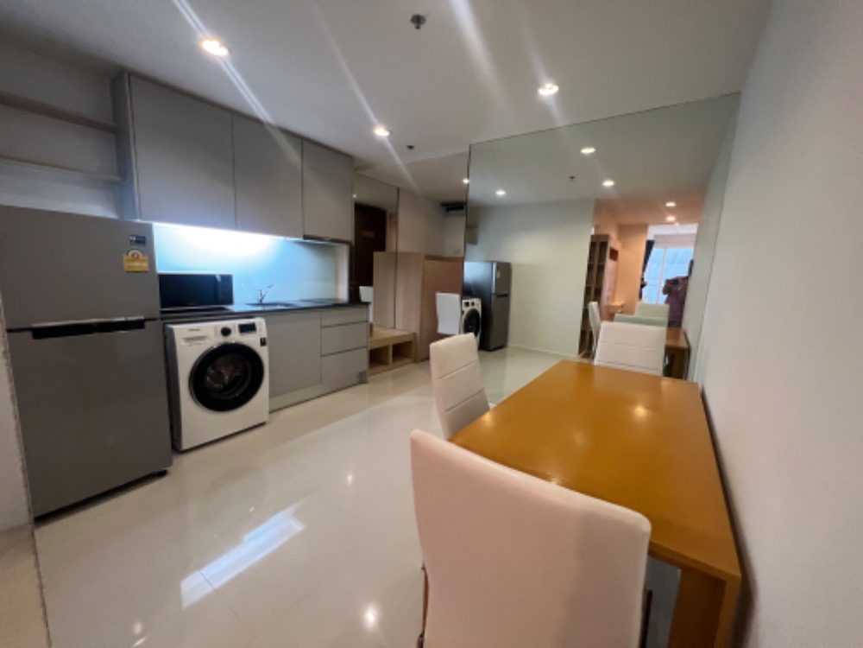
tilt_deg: -7.9
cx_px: 432
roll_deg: +0.2
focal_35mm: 13
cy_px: 324
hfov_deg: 106.2
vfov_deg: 89.9
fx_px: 324
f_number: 1.8
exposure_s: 1/50
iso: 400
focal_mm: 1.57
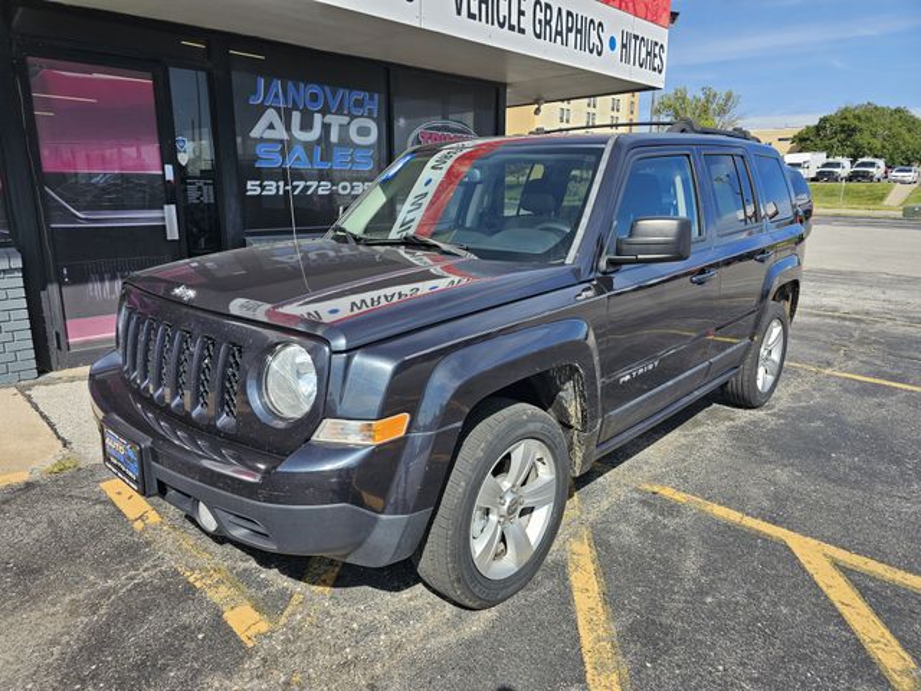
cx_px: 460
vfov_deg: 58.9
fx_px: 612
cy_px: 346
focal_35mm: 23
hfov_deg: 73.9
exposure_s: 1/598
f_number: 1.7
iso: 10
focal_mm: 6.3
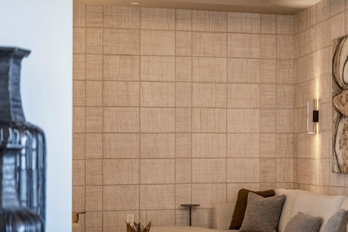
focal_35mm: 77
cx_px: 249
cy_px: 174
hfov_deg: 26.1
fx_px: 744
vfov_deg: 17.6
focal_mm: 50
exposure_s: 1/80
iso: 800
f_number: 1.8
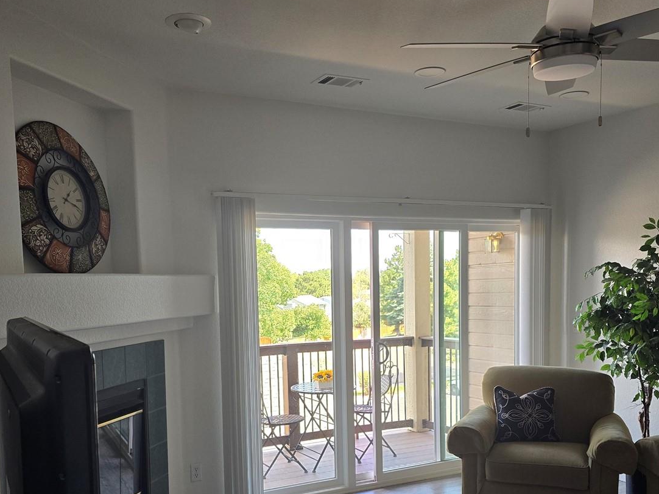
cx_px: 309
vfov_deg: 41.0
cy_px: 346
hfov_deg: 53.9
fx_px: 647
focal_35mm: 34
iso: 160
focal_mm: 6.3
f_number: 1.7
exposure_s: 1/180
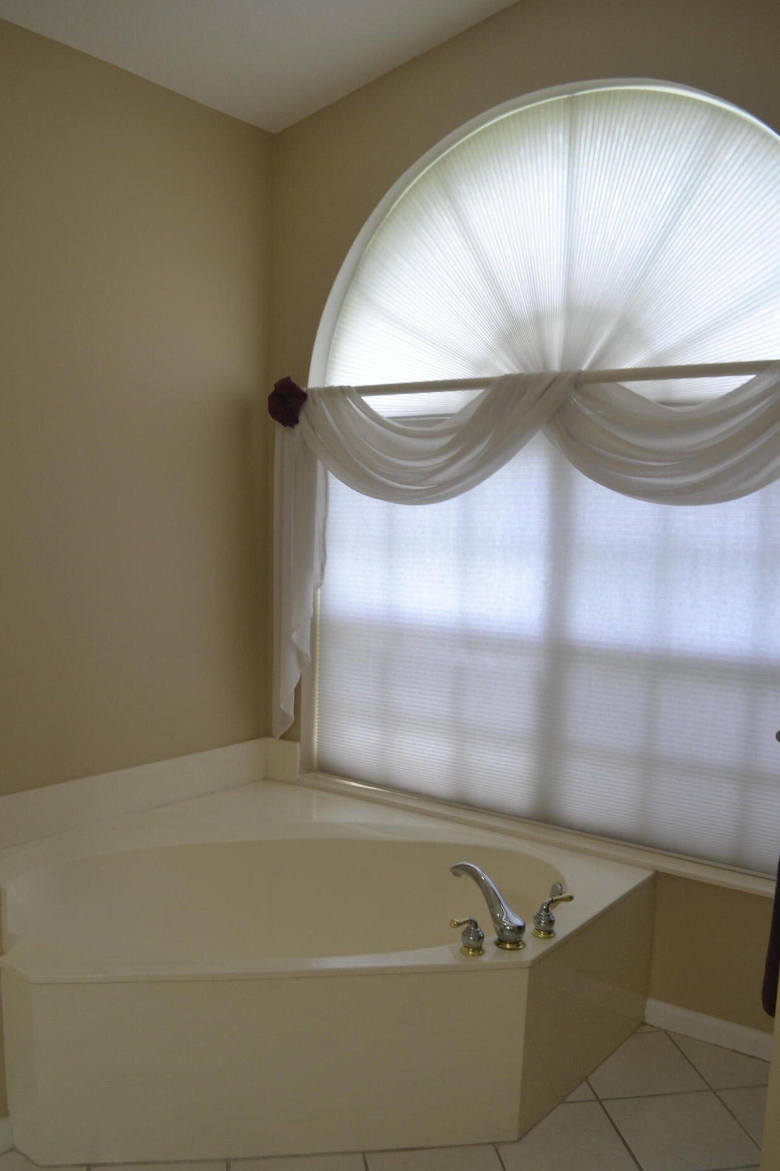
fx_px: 943
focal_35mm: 29
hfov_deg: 45.0
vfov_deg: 63.6
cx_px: 379
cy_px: 611
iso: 400
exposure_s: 1/60
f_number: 4
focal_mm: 18
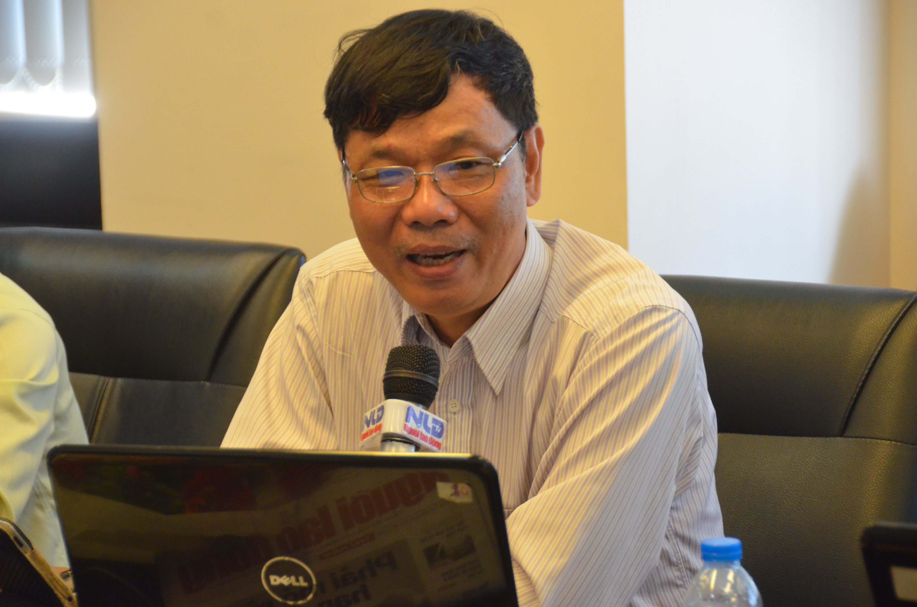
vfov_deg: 8.7
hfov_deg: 13.1
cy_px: 304
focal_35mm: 158
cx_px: 458
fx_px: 4004
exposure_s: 1/80
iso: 2500
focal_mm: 105
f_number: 5.3
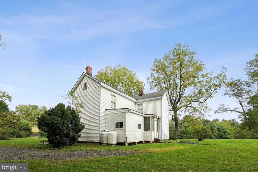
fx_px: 118
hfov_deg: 95.0
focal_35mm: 16
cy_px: 86
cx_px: 129
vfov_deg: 72.1
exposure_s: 1/80
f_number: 9
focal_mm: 16.5
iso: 640
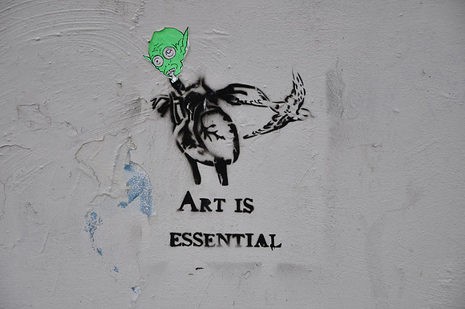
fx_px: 1451
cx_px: 232
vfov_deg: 12.1
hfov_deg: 18.2
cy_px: 154
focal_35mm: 112
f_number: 6.3
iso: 200
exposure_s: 1/200
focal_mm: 75
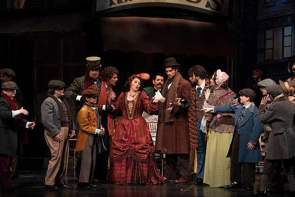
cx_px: 148
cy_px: 98
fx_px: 1533
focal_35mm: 187
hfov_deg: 11.0
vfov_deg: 7.3
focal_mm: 187
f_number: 13
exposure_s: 1/400
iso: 16000
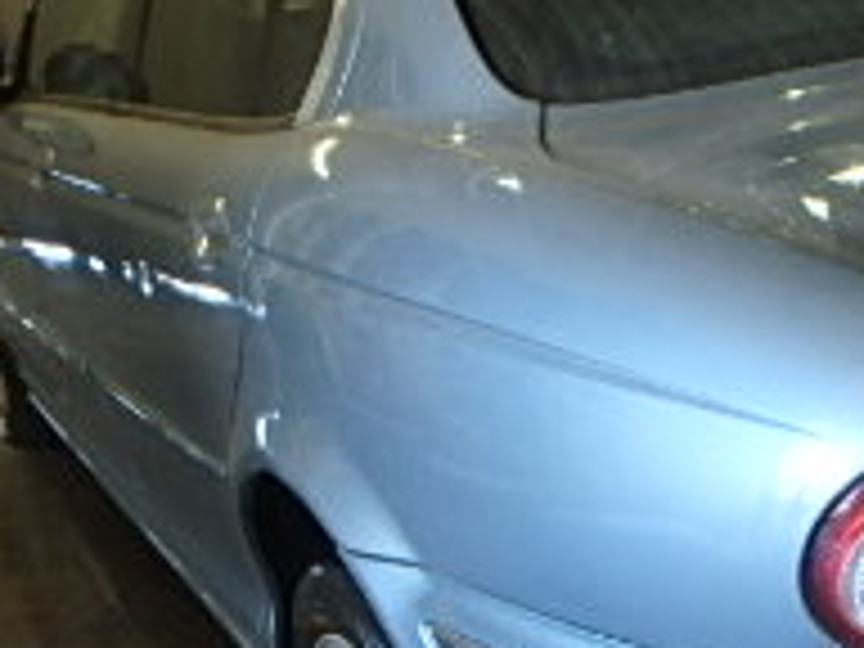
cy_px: 490
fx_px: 1747
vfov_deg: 20.8
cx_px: 850
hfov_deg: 26.4
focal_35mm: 70
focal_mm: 3.7
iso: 250
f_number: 3.5
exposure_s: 1/30
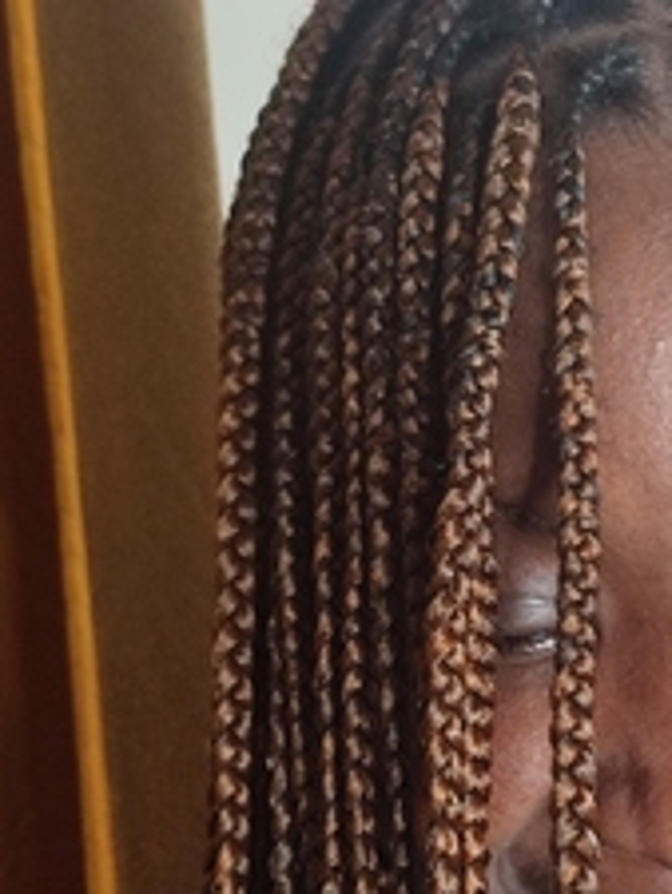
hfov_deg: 22.4
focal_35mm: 64
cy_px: 870
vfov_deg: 28.6
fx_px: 1655
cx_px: 612
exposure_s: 1/33
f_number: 1.89
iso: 262
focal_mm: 5.89
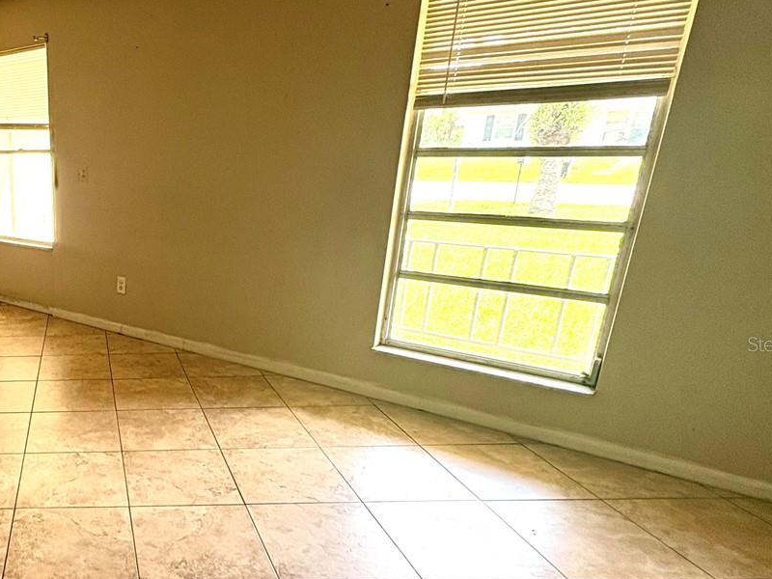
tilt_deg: -18.8
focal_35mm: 28
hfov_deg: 54.6
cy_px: 344
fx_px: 624
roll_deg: +1.6
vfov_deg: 49.5
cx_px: 67
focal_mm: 2.22
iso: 125
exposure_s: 1/109
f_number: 2.2
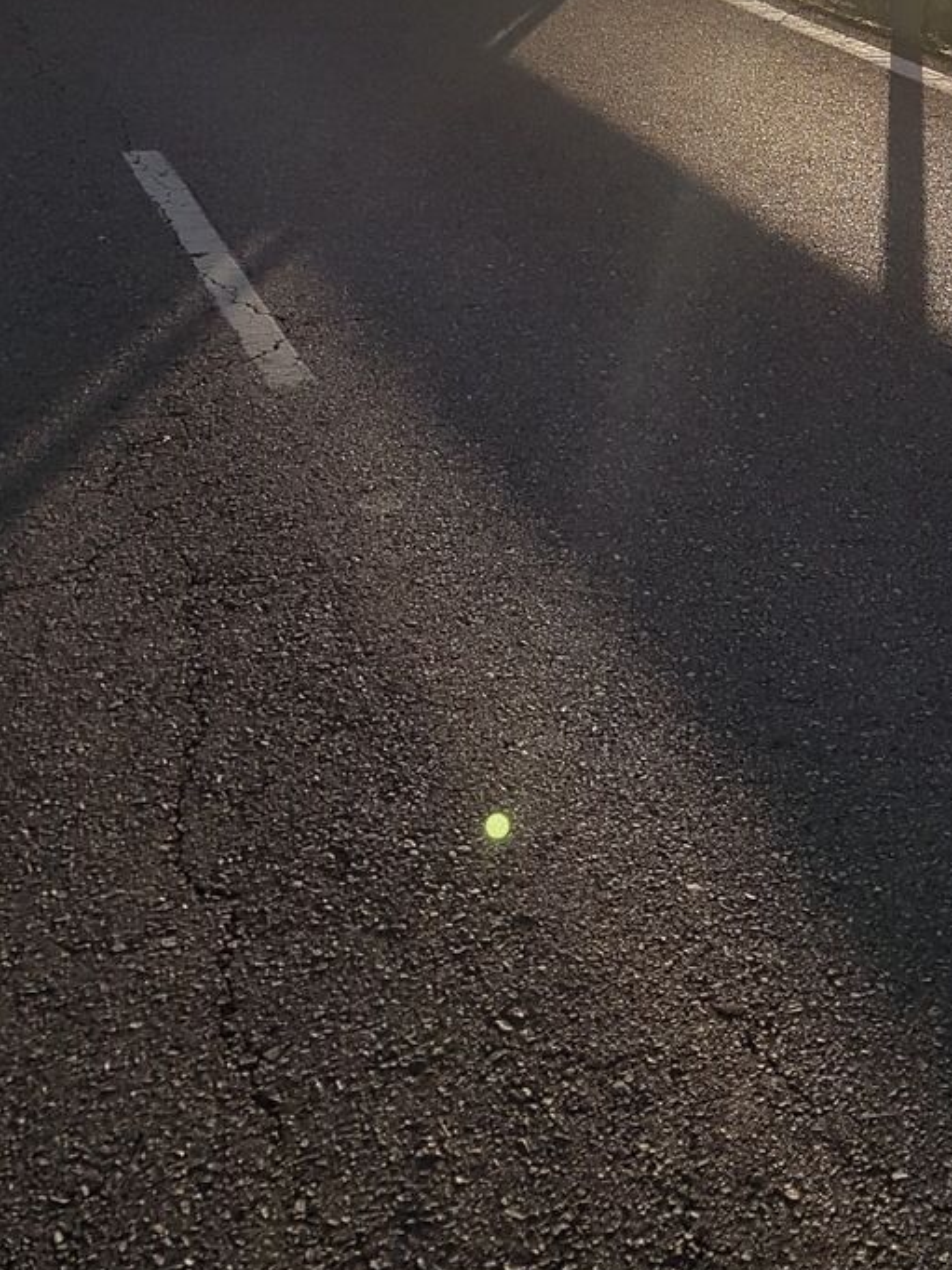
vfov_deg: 30.5
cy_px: 162
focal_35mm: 61
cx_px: 727
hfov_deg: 23.7
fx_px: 2238
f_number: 1.7
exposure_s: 1/5840
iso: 50
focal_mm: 4.2
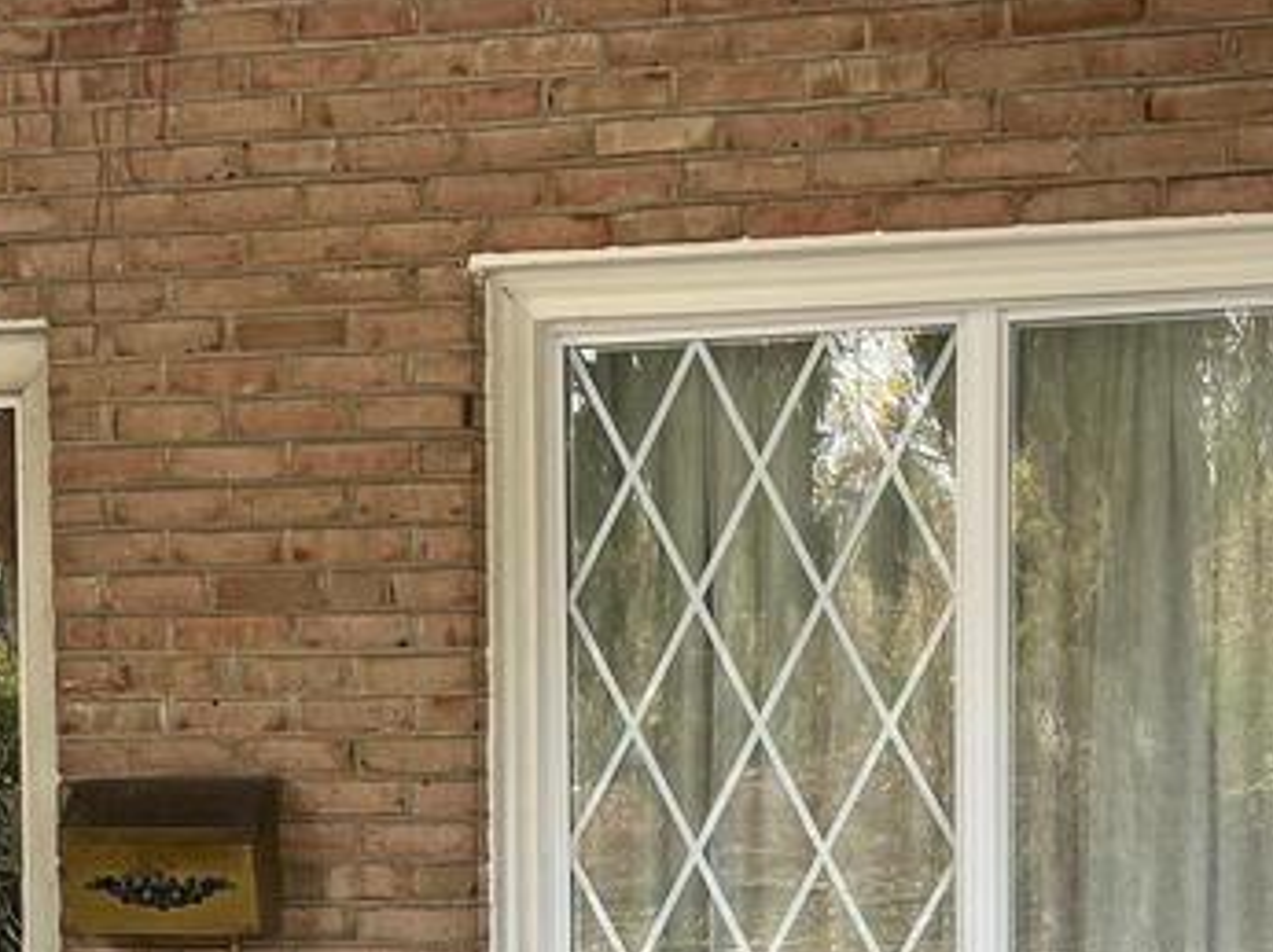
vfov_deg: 18.7
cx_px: 655
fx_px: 2830
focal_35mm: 77
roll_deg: +0.1
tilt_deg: -2.3
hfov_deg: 25.4
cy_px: 912
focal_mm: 5.7
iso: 40
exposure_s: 1/246
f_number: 1.5
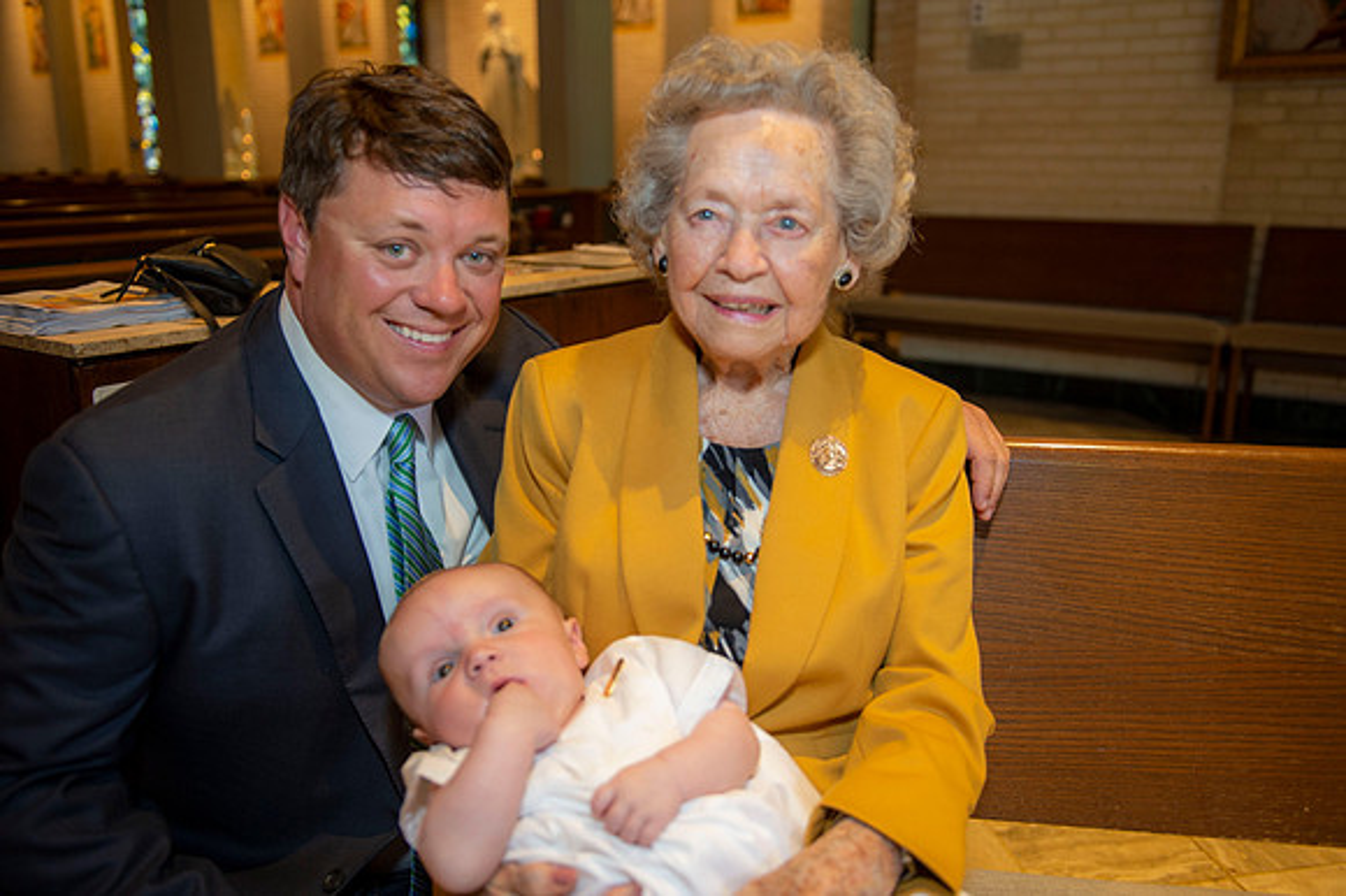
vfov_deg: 42.3
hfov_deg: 60.3
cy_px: 448
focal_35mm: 31
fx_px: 1158
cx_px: 673
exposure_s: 1/100
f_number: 2.8
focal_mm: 31
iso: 900
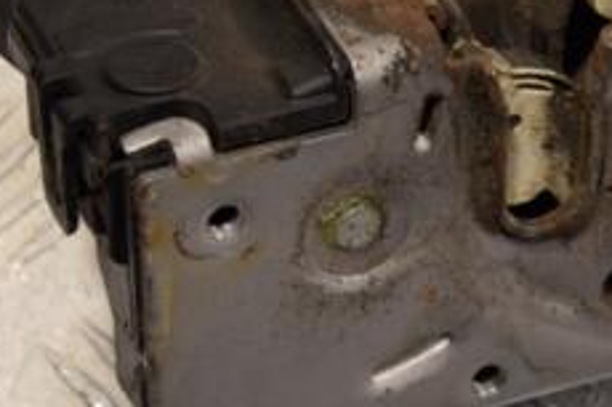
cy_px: 93
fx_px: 3856
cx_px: 439
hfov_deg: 9.1
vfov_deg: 6.0
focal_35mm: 227
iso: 400
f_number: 5.6
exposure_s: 1/125
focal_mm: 58
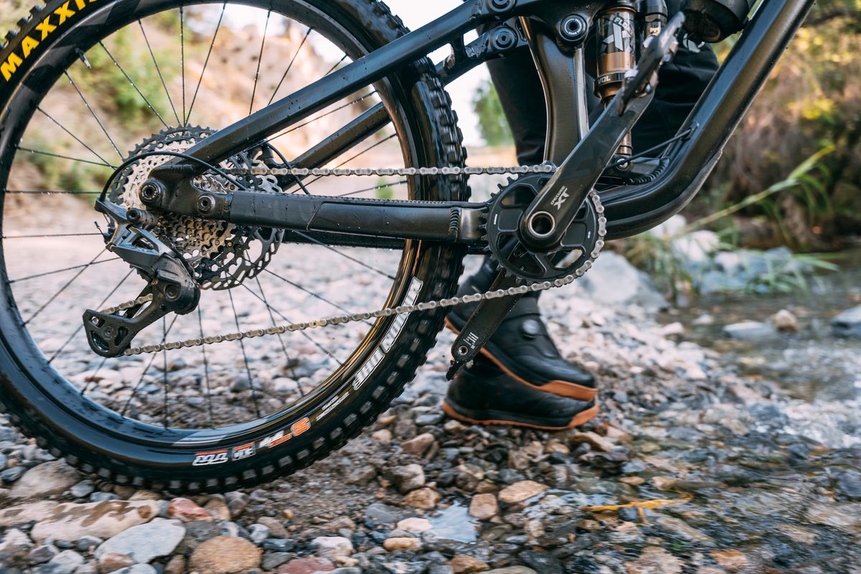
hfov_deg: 69.4
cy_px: 287
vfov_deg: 49.6
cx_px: 430
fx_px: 622
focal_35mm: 26
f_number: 2.8
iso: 640
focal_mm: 26
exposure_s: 1/320
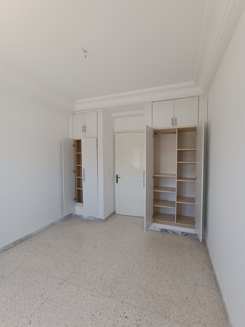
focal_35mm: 16
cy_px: 164
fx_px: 151
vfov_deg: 94.5
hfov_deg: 78.1
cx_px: 122
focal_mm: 1.66
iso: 67
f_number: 2.2
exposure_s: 1/100
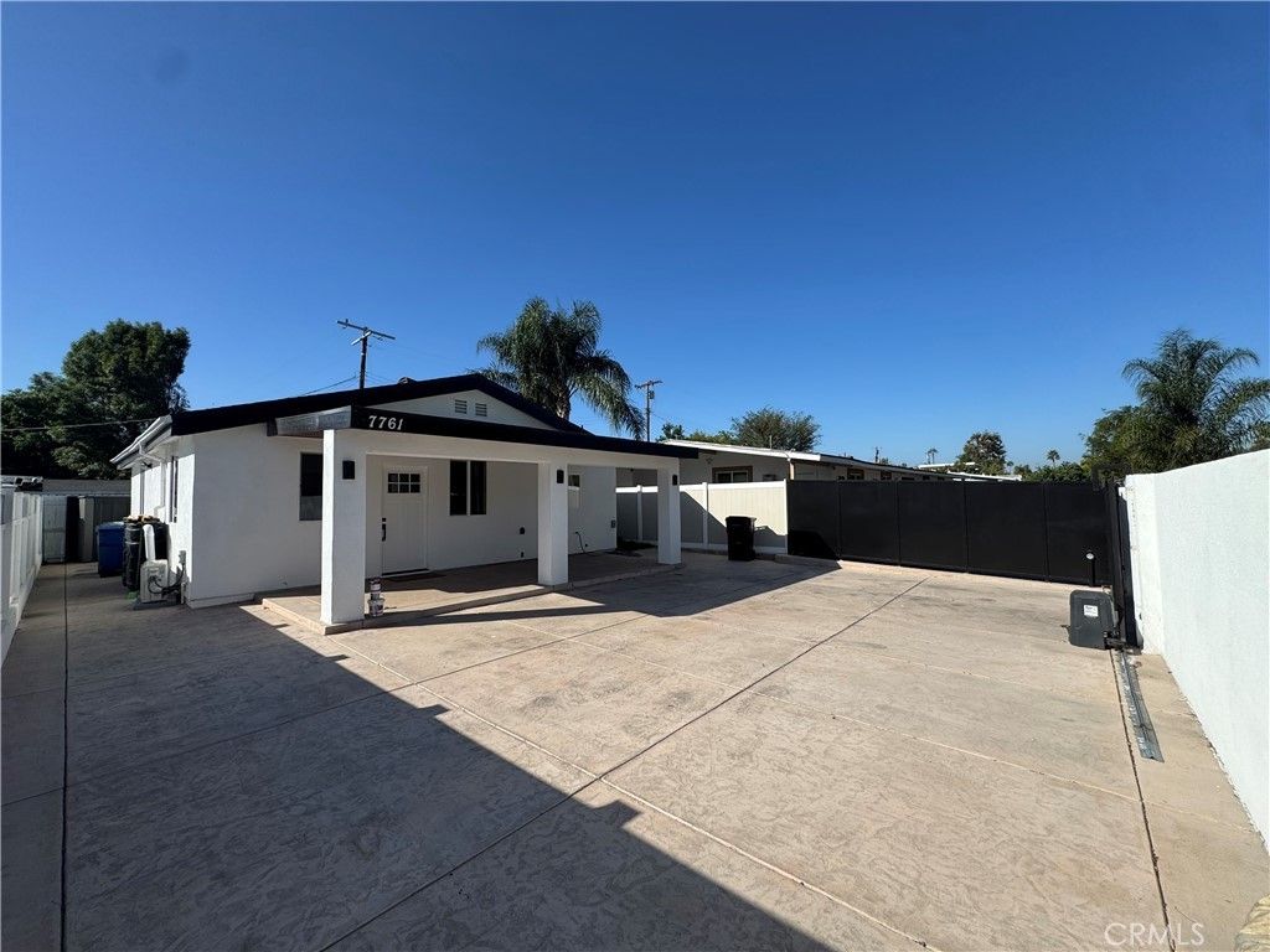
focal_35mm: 14
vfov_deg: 85.7
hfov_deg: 102.1
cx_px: 635
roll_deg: +1.0
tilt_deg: +2.2
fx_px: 514
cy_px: 476
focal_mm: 2.22
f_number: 2.2
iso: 50
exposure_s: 1/2273
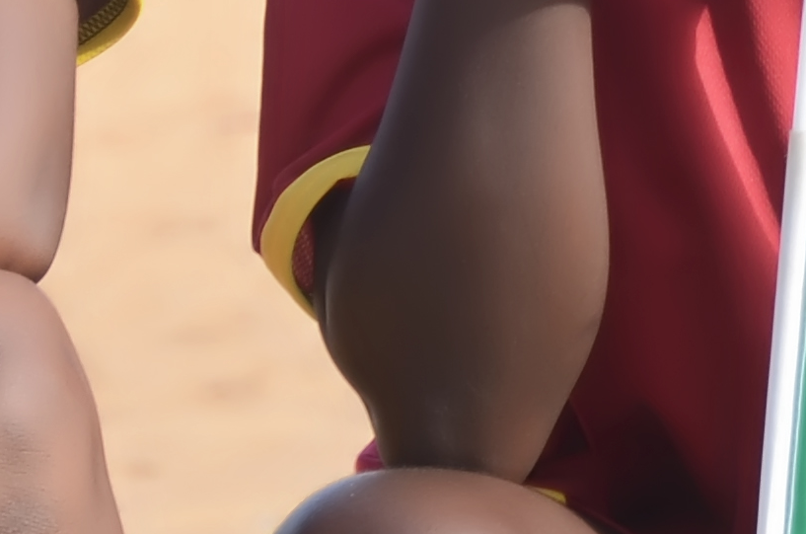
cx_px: 720
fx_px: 14142
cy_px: 170
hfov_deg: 3.3
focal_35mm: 633
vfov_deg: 2.2
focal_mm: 70
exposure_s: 1/125
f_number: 5.6
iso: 100
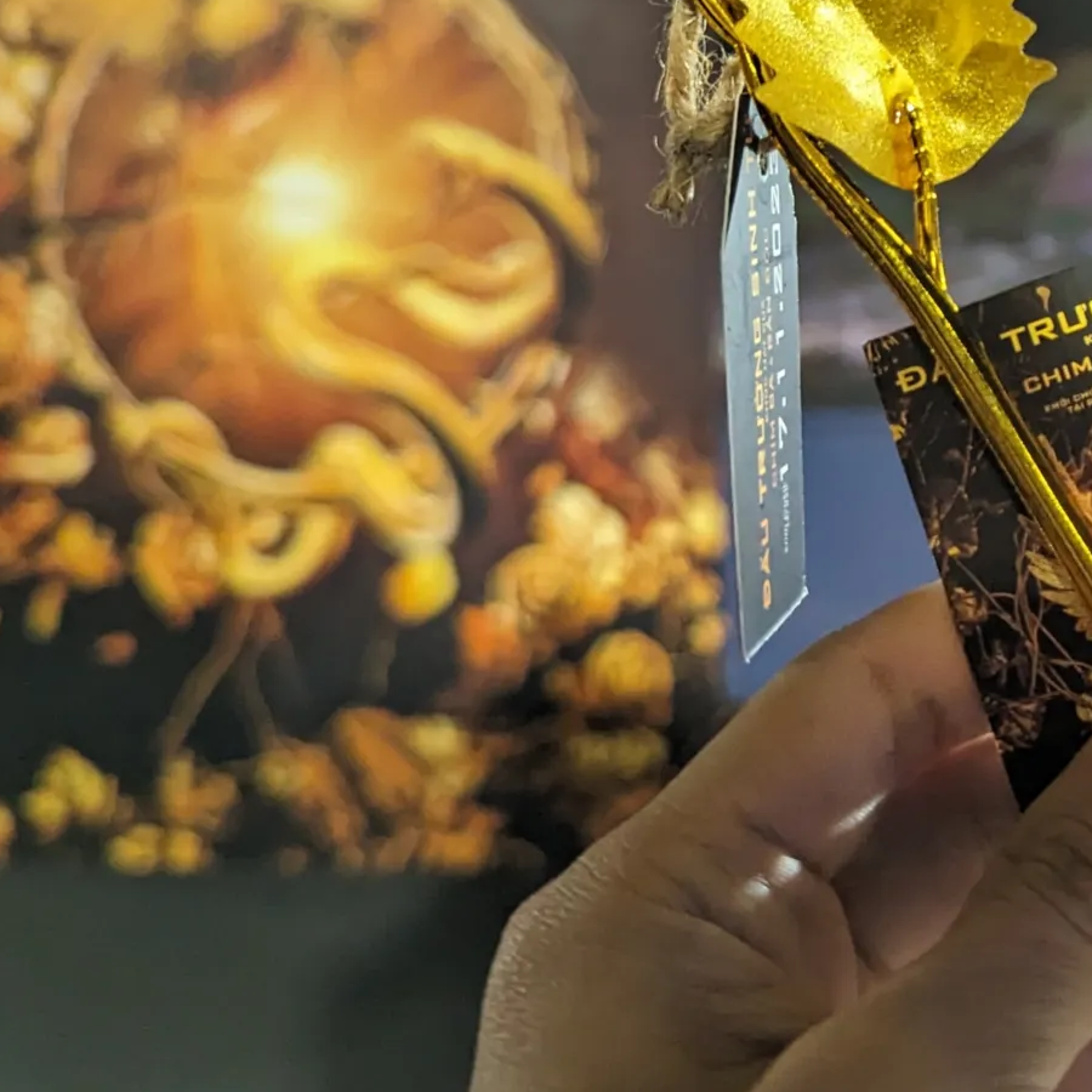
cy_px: 255
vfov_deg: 28.6
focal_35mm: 59
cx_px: 1221
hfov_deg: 26.6
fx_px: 2106
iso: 661
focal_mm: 6.81
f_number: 1.85
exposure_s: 1/636
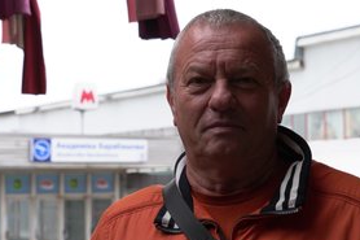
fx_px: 819
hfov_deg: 24.8
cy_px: 141
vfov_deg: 16.6
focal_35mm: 82
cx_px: 201
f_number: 8
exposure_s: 1/160
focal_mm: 57
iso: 500
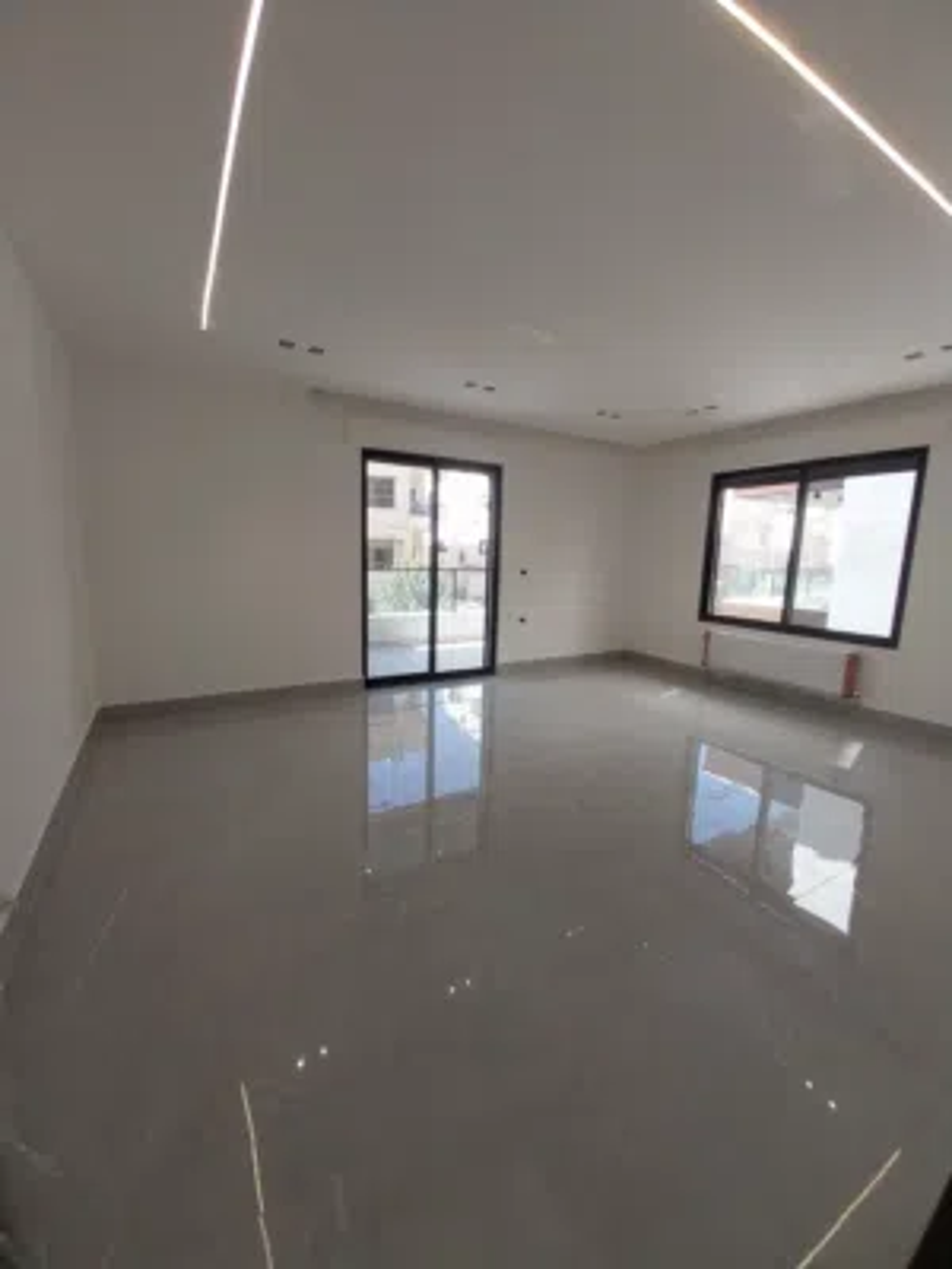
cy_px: 634
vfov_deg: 106.2
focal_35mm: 13
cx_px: 476
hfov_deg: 89.9
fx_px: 477
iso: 64
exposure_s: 1/107
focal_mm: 1.3
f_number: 2.2
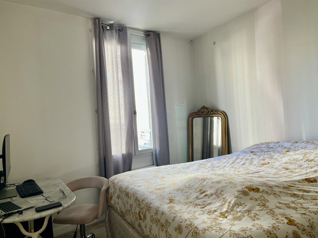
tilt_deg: -0.3
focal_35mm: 27
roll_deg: +4.2
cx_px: 161
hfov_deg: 65.3
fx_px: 248
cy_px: 116
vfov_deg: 51.4
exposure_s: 1/122
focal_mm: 5.1
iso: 50
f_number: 1.6
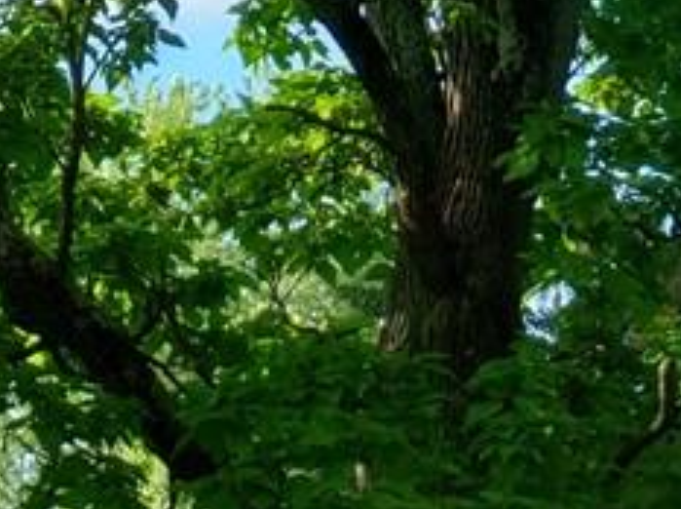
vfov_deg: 6.3
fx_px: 4498
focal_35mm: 229
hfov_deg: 8.6
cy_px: 959
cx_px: 35
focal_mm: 6
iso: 32
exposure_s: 1/266
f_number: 2.4
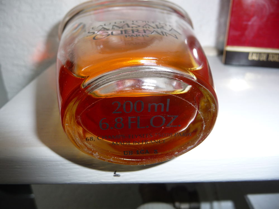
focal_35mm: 28
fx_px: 226
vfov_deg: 49.7
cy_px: 104
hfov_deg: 63.4
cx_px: 140
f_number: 3.3
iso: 100
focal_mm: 4.7
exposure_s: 1/30
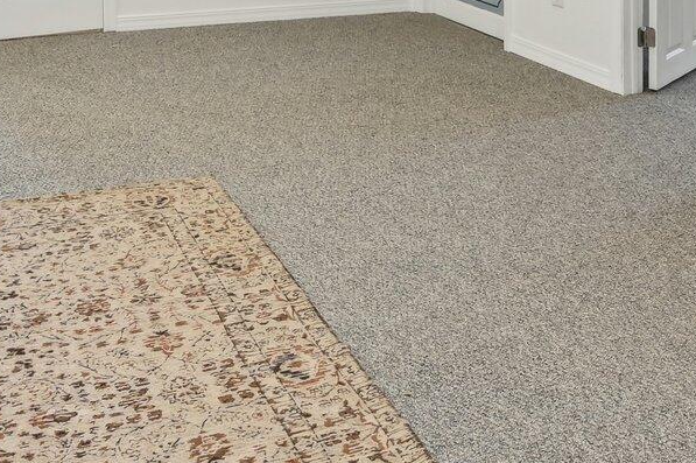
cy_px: -197
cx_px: 263
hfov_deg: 40.9
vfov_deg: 23.4
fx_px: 927
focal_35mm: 48
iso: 400
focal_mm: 14
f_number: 5.6
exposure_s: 1/15
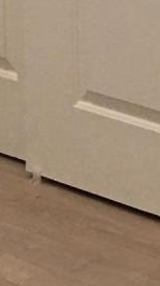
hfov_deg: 5.0
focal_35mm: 238
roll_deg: +0.3
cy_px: -284
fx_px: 1801
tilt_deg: -4.1
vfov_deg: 8.6
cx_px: 286
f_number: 2.2
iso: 40
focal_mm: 4.15
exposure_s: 1/17
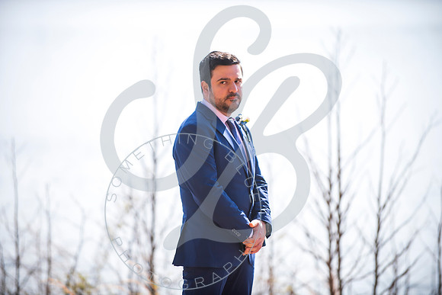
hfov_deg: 10.3
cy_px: 148
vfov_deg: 6.9
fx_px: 2456
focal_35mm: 200
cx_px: 221
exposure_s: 1/640
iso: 100
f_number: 2.8
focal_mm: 200
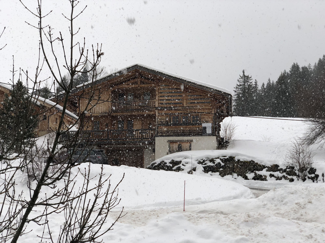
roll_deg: +0.4
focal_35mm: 52
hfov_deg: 36.8
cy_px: 122
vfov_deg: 28.0
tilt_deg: +12.0
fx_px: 488
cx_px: 162
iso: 16
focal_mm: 6
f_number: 2.4
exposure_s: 1/151
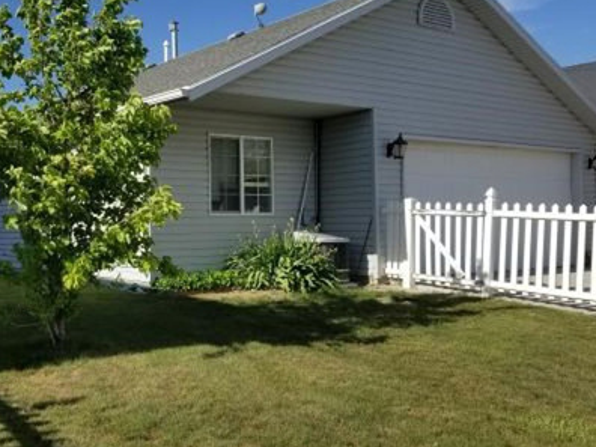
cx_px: 215
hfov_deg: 44.3
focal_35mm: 42
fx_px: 723
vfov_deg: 34.3
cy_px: 208
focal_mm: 4.25
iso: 50
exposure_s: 1/4208
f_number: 1.7
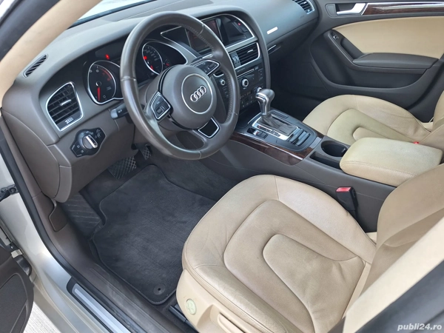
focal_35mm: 23
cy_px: 166
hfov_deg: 73.9
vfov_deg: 58.9
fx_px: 295
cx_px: 222
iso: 40
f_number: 1.8
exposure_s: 1/50
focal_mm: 5.54
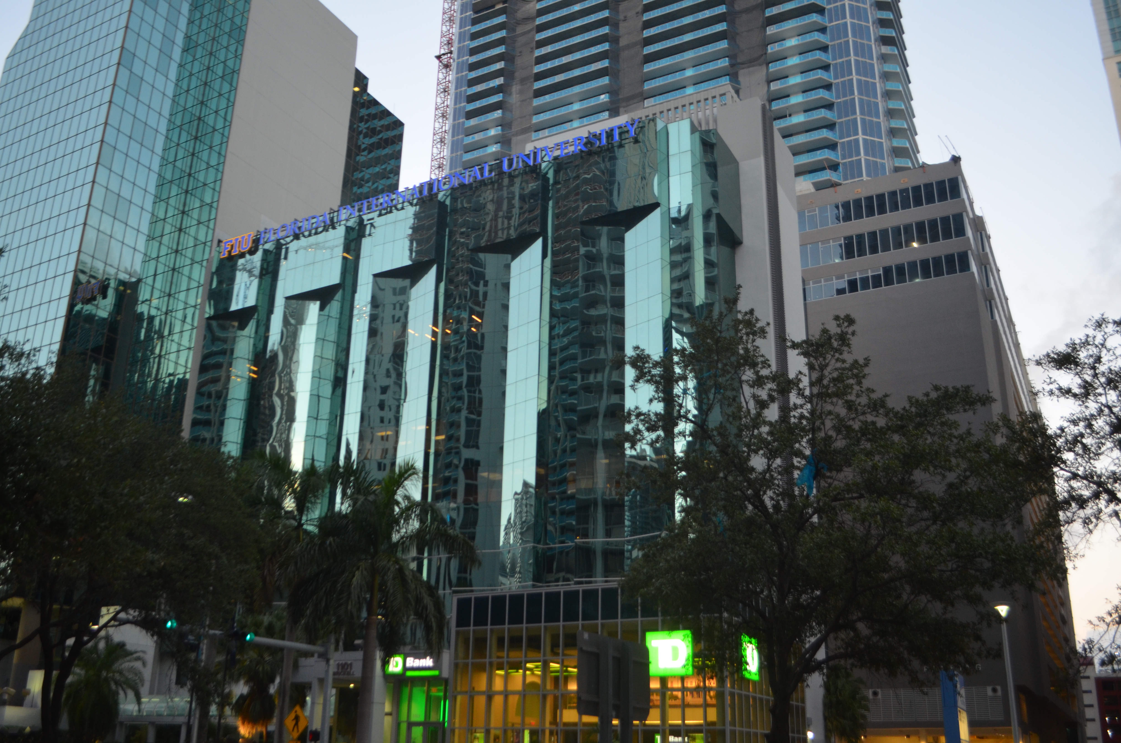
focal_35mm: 33
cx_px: 560
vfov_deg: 39.8
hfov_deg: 57.3
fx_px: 1025
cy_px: 372
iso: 500
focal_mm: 22
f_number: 4
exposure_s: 1/60
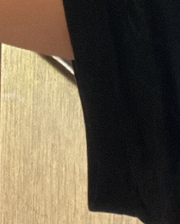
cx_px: 469
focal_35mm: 172
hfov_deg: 8.1
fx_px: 1145
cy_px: -38
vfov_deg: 11.0
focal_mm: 2.71
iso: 200
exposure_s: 1/60
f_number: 1.9
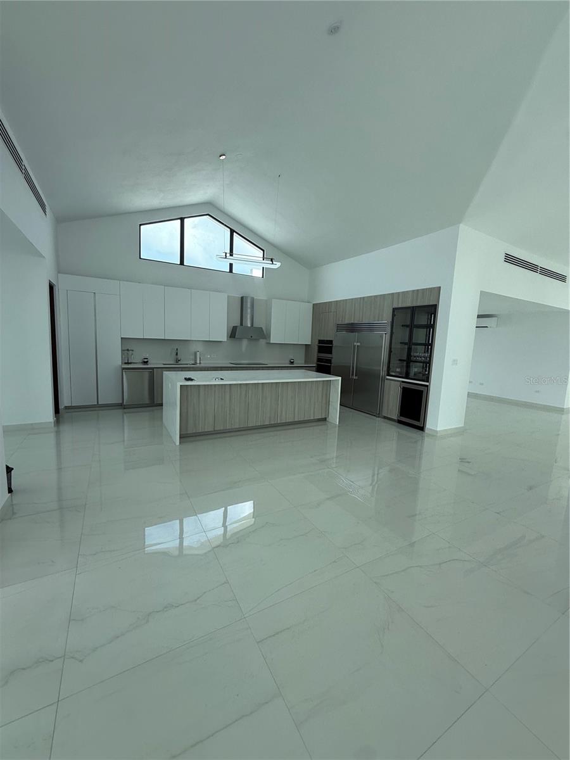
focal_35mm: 14
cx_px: 285
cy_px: 380
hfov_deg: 85.7
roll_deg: -2.8
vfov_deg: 102.1
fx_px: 307
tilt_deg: -4.0
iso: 64
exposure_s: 1/303
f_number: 2.2
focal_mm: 2.22
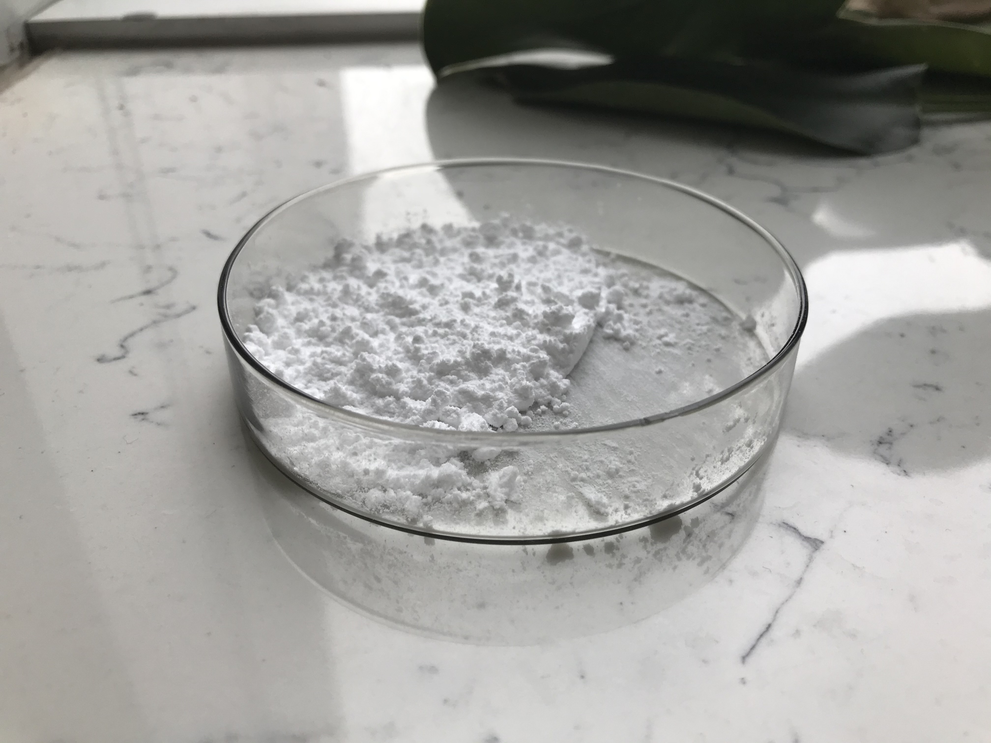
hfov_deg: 63.4
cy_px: 372
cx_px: 496
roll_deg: +0.4
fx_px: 802
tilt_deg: -35.2
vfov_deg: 49.7
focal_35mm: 28
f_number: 1.8
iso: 20
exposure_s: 1/239
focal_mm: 3.99
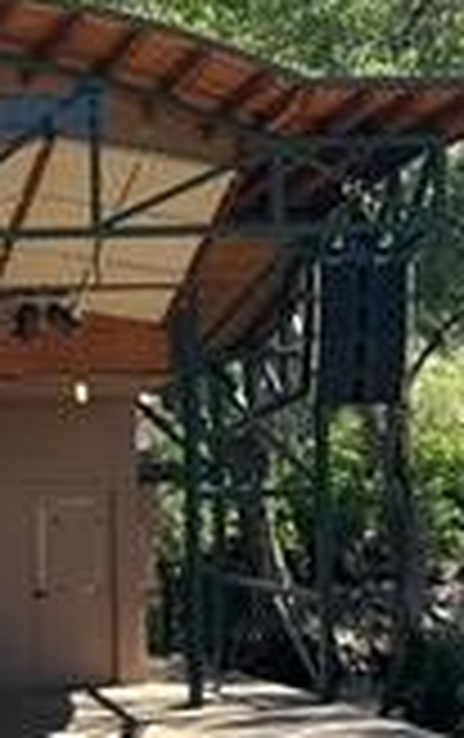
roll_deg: +1.6
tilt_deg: -1.5
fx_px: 3992
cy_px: 315
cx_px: -230
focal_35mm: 198
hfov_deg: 6.6
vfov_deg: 10.6
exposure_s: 1/1312
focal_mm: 6.76
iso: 64
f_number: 1.78
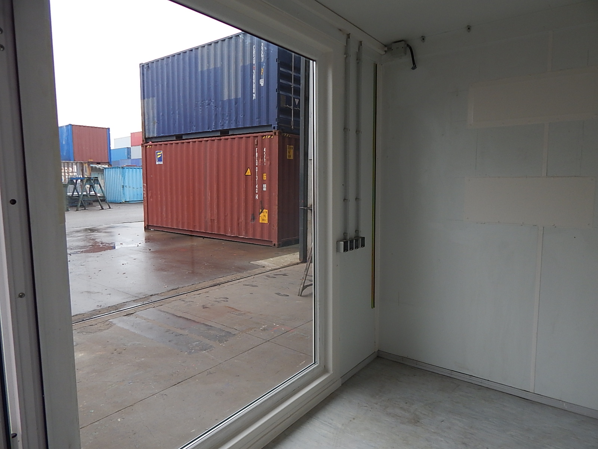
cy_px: 224
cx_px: 299
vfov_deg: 58.9
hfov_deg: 73.9
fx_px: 397
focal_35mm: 23
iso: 125
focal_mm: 4
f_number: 3
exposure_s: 1/60
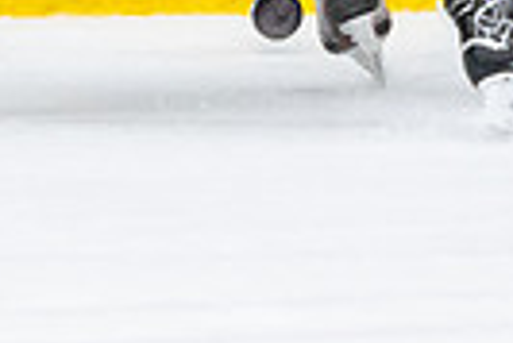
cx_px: 277
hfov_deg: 1.5
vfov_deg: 1.0
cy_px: -570
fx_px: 20143
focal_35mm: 1412
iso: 2200
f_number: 2.8
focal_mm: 130
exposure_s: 1/640
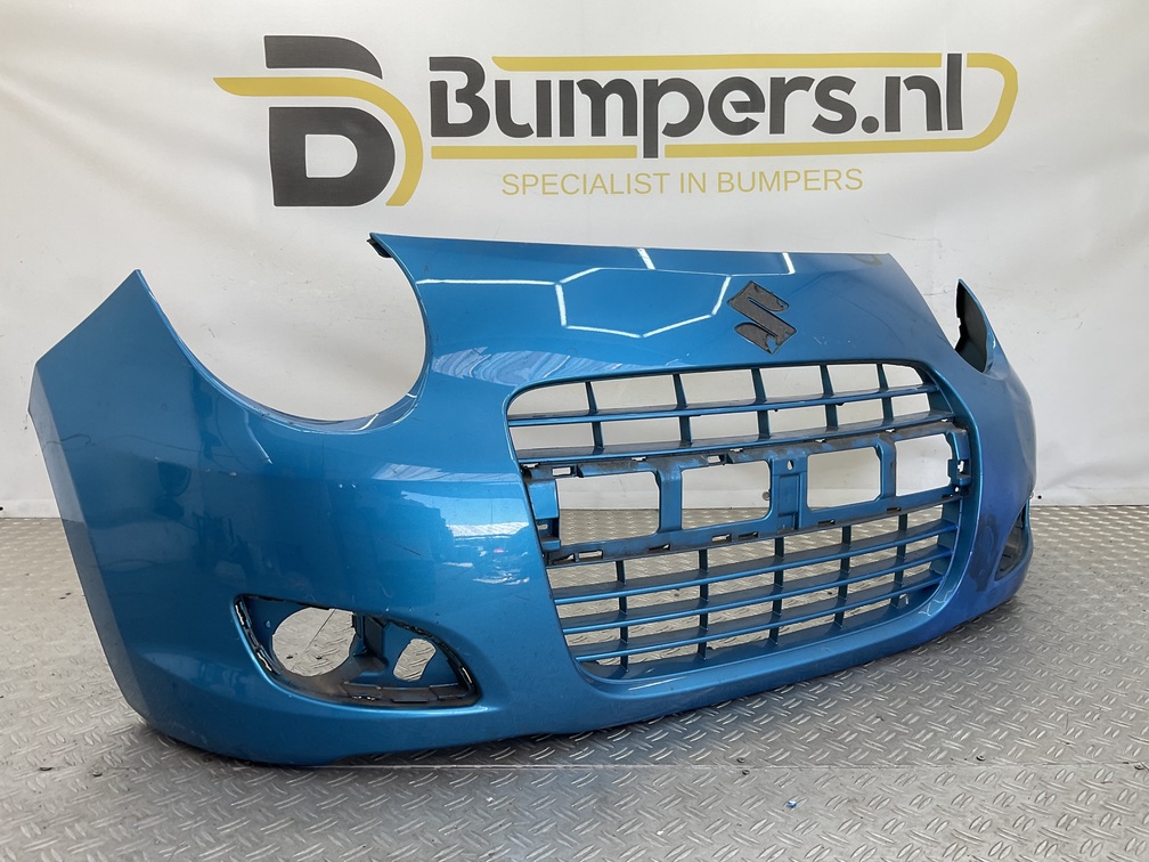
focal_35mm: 29
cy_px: 431
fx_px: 963
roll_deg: -0.9
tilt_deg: -10.3
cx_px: 574
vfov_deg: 48.2
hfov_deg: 61.7
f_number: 1.8
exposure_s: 1/101
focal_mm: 3
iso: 16
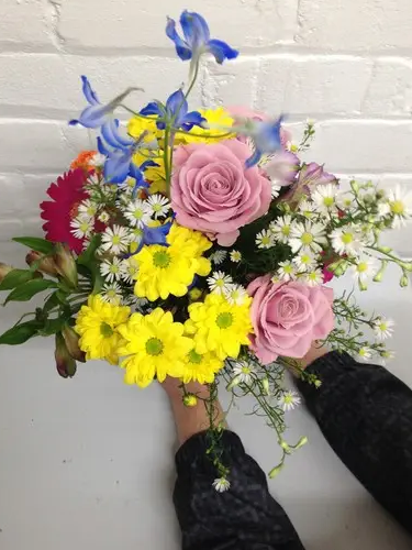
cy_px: 267
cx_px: 202
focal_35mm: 39
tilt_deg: -52.2
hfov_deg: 36.8
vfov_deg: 47.9
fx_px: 619
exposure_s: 1/20
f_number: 2.4
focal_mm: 4.28
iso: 80
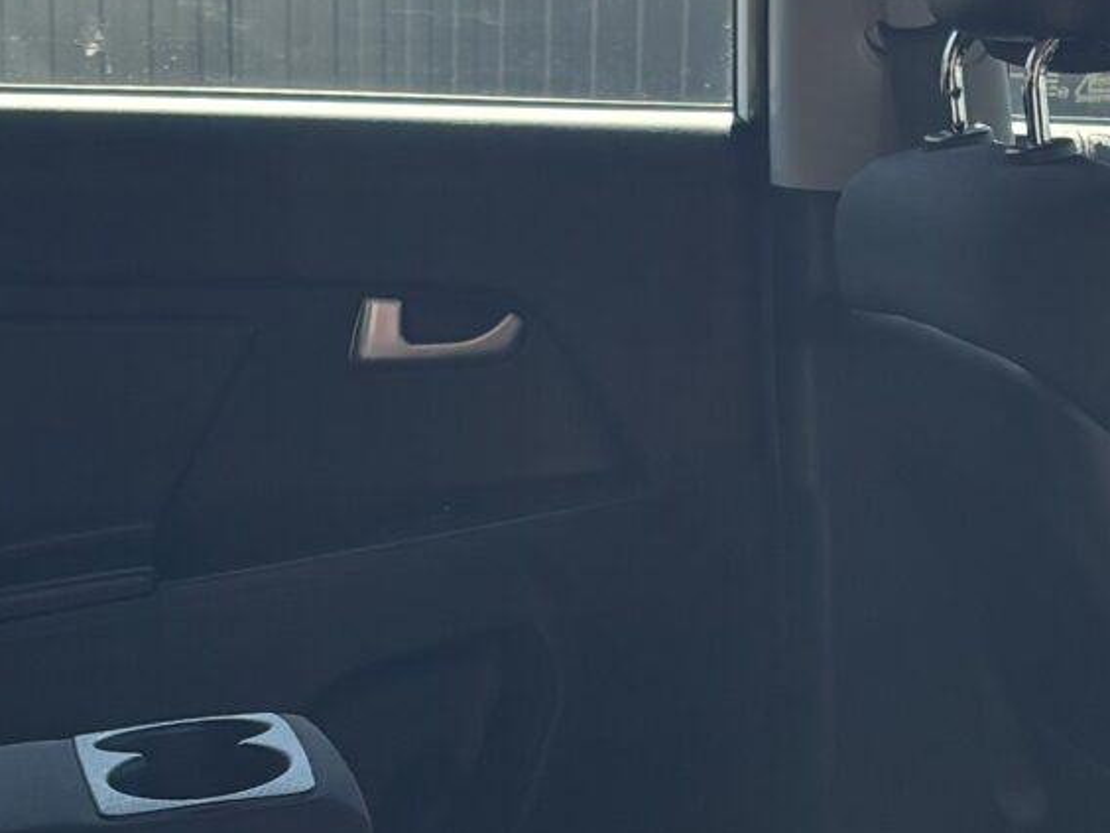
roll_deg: -2.8
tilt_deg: -18.8
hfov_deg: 16.7
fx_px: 3784
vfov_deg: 12.4
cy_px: 796
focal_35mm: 118
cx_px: 675
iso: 50
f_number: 1.6
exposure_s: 1/510
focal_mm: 5.96
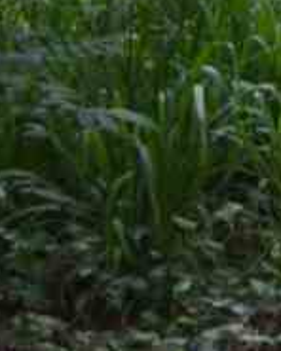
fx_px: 3888
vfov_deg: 5.0
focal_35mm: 374
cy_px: -519
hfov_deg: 4.1
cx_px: 319
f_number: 7.1
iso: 400
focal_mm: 24
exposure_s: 1/125
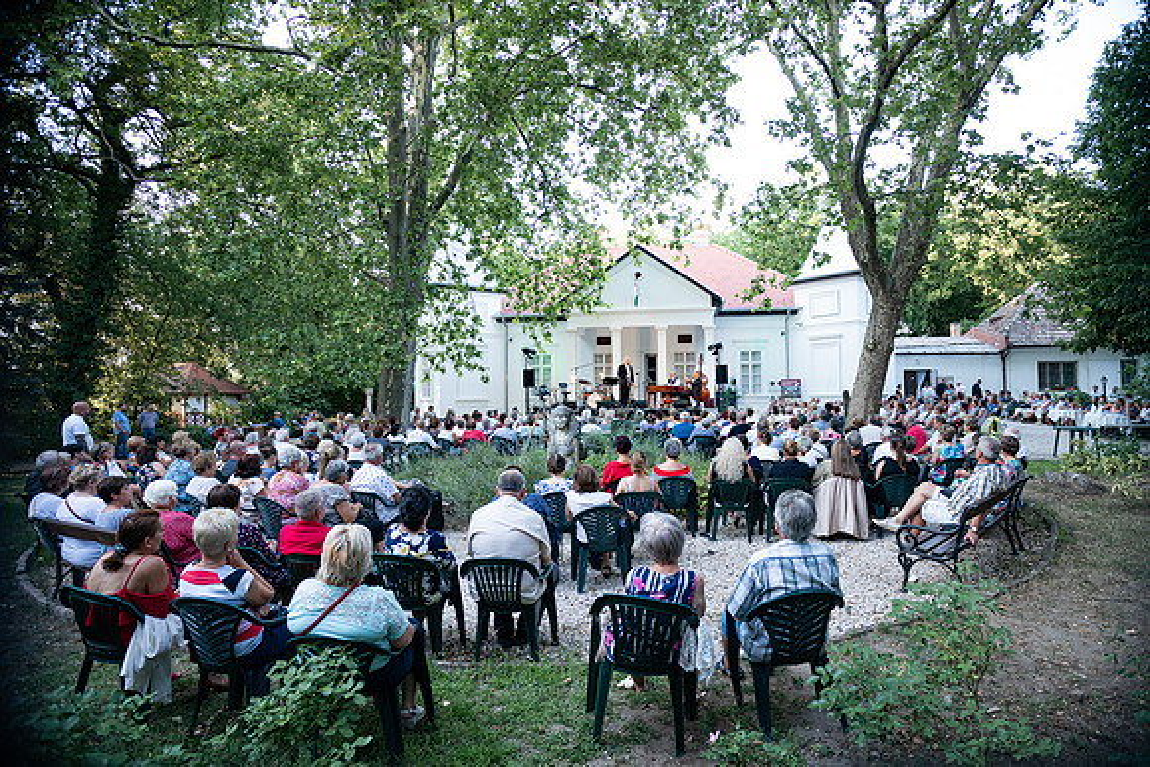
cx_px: 605
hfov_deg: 84.7
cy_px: 372
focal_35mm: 20
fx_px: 630
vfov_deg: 62.7
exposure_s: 1/400
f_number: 2.5
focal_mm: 16
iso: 640
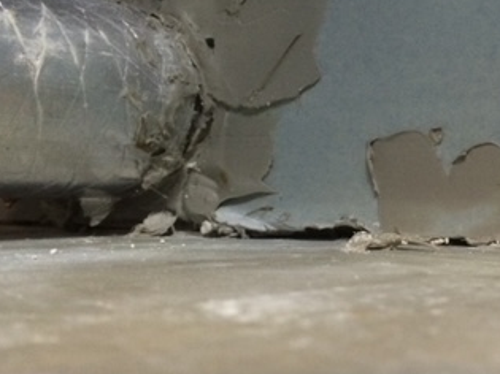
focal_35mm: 59
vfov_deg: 24.8
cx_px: 441
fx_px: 852
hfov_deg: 31.3
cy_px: 160
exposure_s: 1/20
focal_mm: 4.15
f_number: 2.2
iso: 250
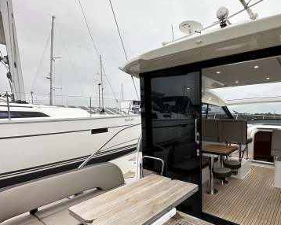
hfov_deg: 74.2
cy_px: 135
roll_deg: -1.2
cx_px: 196
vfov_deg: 64.9
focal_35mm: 21
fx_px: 175
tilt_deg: -6.0
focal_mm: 2.22
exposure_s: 1/219
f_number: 2.2
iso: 40
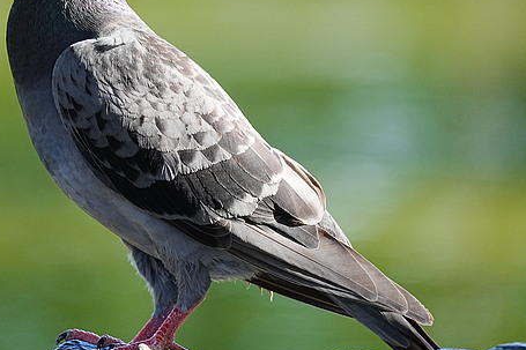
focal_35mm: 686
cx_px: 173
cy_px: 64
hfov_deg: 3.0
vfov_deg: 2.0
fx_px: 10019
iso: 1250
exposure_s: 1/500
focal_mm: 400
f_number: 8
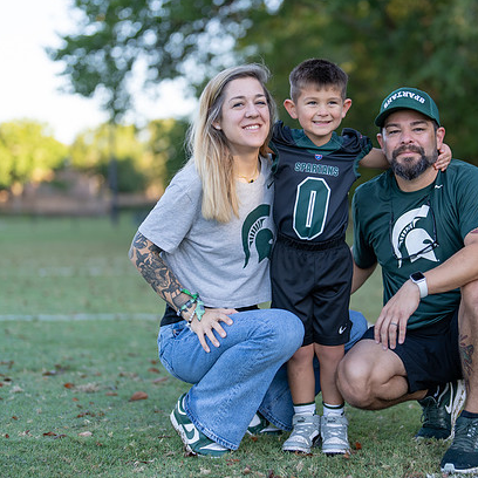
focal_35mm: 74
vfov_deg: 23.4
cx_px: 324
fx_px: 1156
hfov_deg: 23.2
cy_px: 232
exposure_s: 1/800
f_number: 1.2
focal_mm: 50
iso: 100
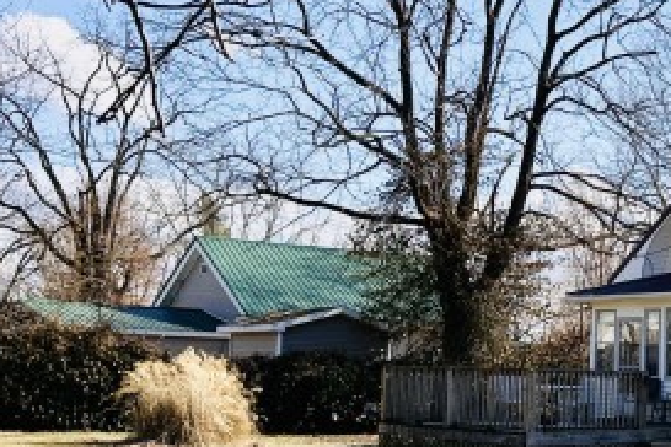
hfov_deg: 29.1
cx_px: 773
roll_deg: +1.0
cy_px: 309
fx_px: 1137
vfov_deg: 22.1
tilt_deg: +2.5
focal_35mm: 61
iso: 80
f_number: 1.78
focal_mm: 6.86
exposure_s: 1/6623
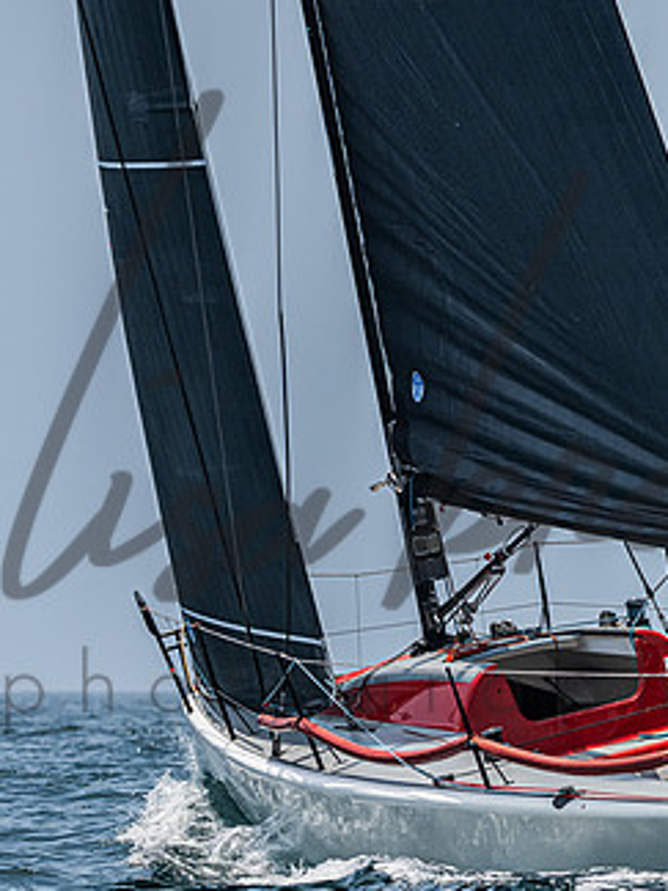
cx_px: 744
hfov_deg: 4.2
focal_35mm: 352
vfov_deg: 5.6
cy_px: 522
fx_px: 9057
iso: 400
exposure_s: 1/5000
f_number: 5.6
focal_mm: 165
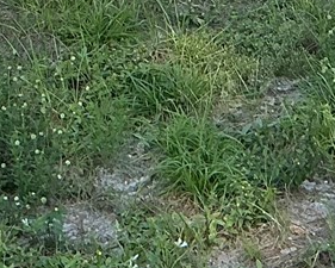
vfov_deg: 8.5
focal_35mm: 161
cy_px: -429
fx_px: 1597
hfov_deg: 11.9
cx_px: 89
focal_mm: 3
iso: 25
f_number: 1.8
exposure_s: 1/586
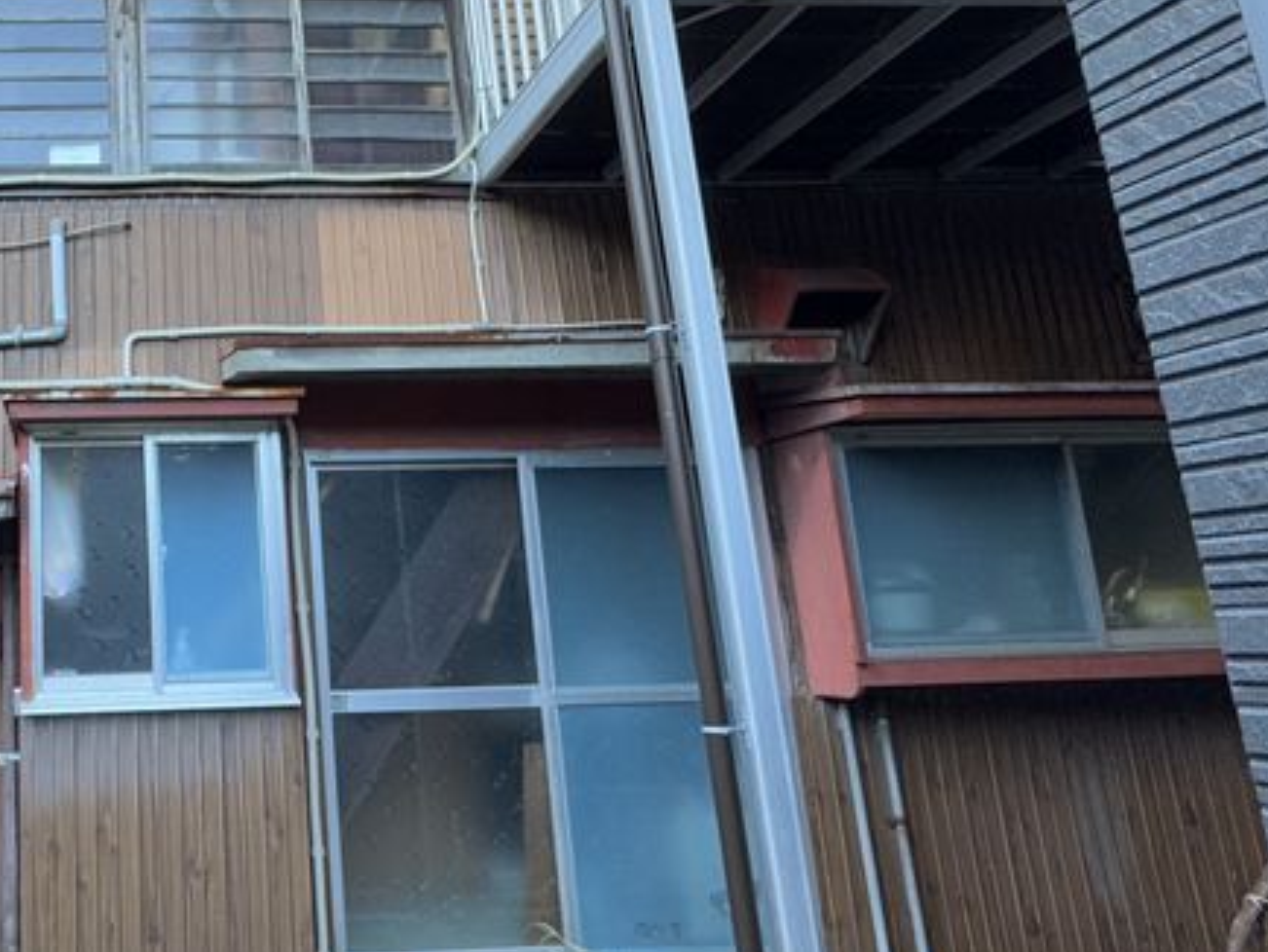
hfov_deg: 53.8
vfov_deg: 48.2
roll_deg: +1.9
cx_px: 126
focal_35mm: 29
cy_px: 437
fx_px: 1063
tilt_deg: +12.4
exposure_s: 1/99
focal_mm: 2.22
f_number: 2.2
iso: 160
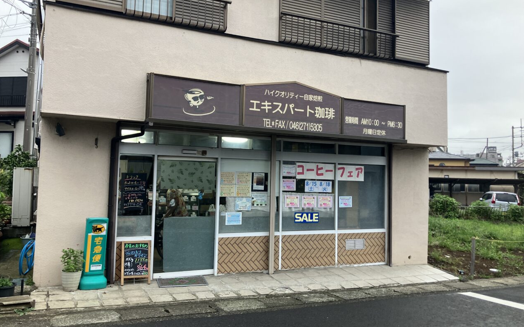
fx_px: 428
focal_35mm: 30
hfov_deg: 62.9
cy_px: 155
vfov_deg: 41.8
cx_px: 261
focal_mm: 3.99
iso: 64
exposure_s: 1/121
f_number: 1.8
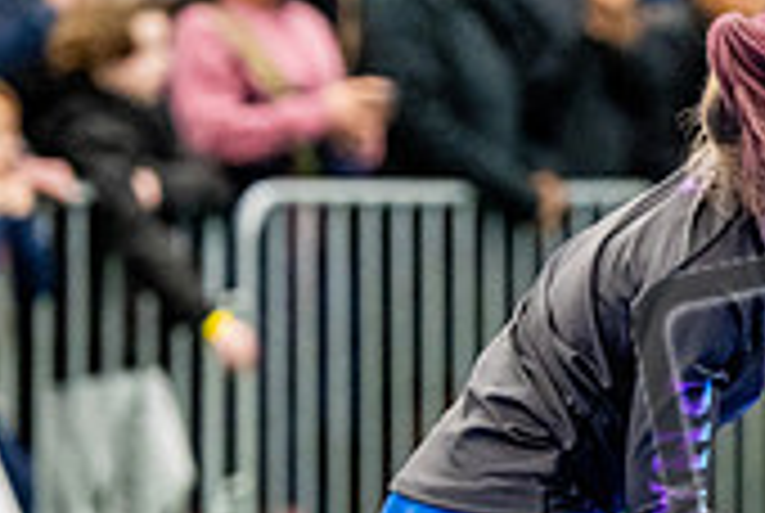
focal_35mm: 490
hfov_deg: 4.2
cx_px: 644
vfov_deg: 2.8
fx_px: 10431
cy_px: 353
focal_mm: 144
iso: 5000
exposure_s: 1/500
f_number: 2.8
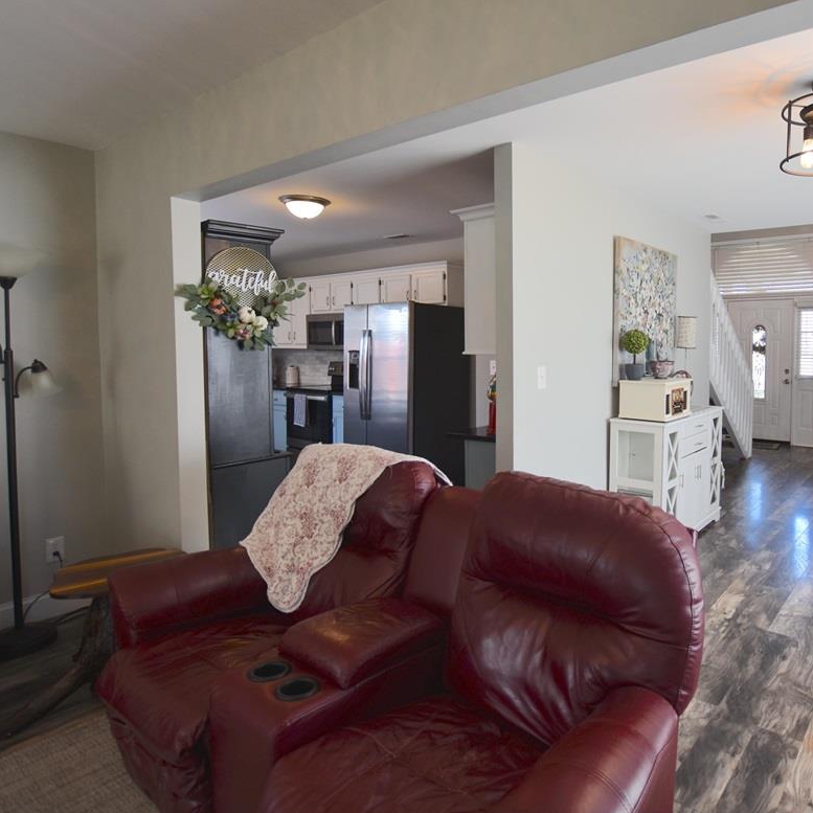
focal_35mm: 21
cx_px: 535
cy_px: 378
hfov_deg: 70.3
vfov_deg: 72.1
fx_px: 558
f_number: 3.5
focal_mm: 10
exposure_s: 1/50
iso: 100
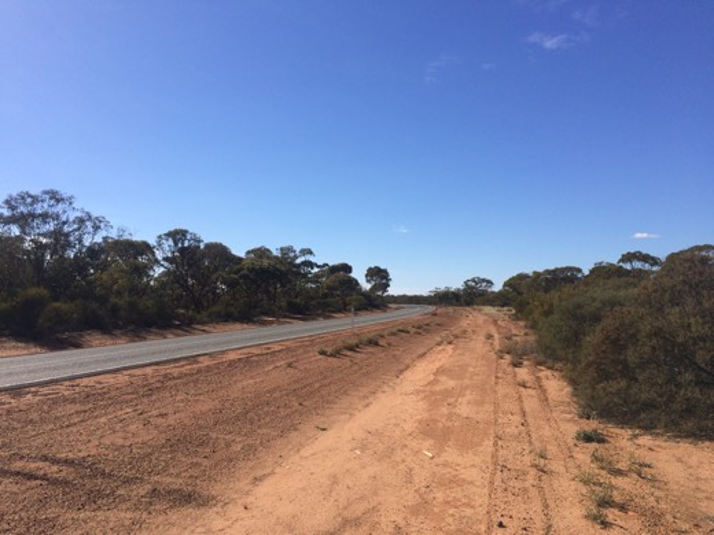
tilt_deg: +3.5
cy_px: 268
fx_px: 598
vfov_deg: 48.2
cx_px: 357
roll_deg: +1.3
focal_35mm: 29
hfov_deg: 61.7
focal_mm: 4.15
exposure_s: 1/2933
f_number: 2.2
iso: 32
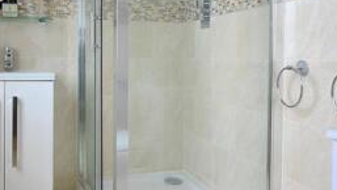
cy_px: 59
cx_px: 143
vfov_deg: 29.5
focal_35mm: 40
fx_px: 358
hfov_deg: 50.3
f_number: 9
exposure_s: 1/10
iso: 200
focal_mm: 10
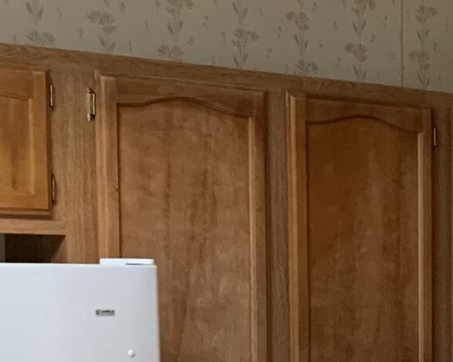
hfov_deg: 13.6
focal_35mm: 133
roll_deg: -1.7
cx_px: 677
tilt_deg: -7.9
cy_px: 492
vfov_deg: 11.3
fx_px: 1784
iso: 200
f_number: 1.8
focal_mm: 4.25
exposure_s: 1/60
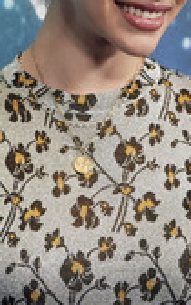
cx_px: 36
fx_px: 2704
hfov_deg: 4.0
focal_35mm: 326
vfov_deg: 6.4
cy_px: 79
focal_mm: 119
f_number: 5.6
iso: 6400
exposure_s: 1/320
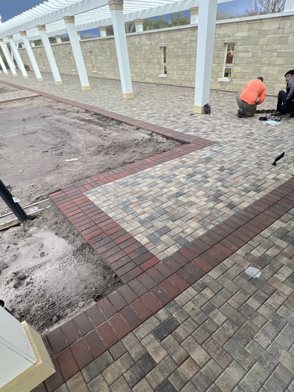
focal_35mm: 17
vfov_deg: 88.5
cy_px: 254
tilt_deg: -45.1
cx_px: 168
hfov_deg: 74.3
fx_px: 192
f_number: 1.8
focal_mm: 1.57
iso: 50
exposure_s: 1/92
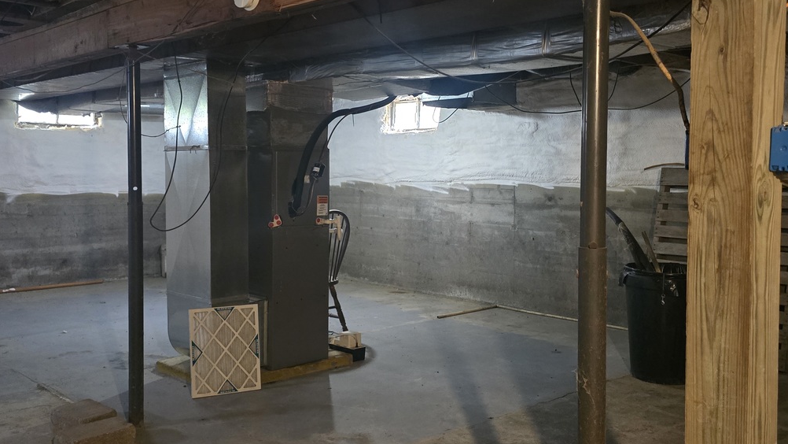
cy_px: 191
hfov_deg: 55.3
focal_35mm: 36
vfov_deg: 32.8
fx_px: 752
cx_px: 401
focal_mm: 6.3
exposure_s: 1/60
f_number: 1.7
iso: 1600
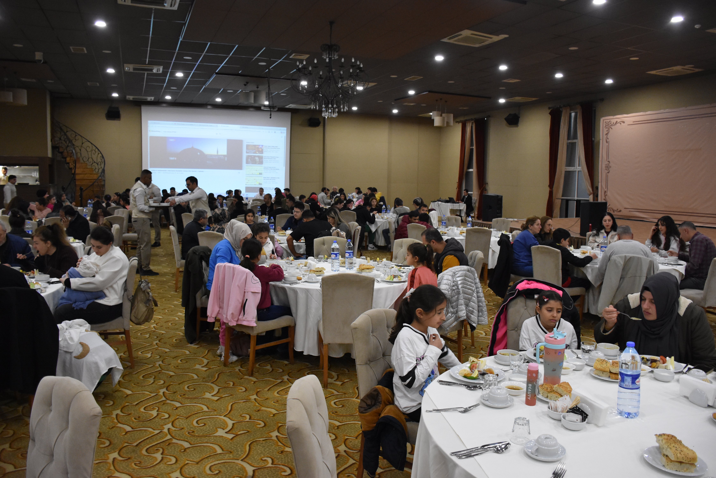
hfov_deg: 67.4
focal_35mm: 27
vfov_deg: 48.0
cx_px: 358
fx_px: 537
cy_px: 239
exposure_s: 1/60
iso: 2500
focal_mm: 18
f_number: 4
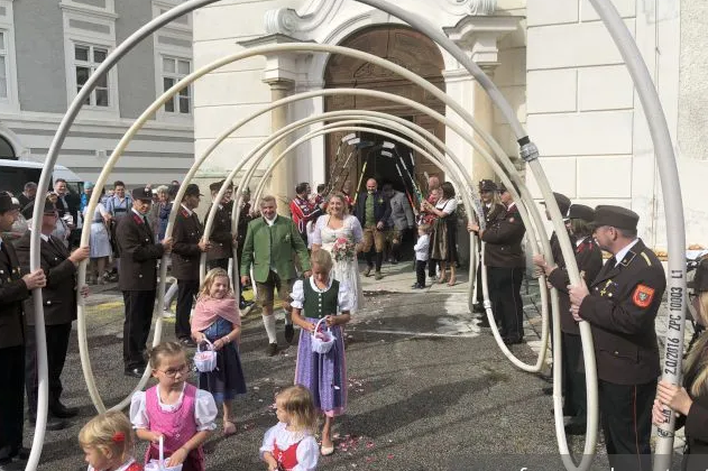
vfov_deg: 43.6
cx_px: 355
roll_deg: +2.9
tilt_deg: -0.7
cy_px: 229
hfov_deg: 62.0
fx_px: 590
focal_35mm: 30
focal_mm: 4
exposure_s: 1/1715
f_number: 1.8
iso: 20
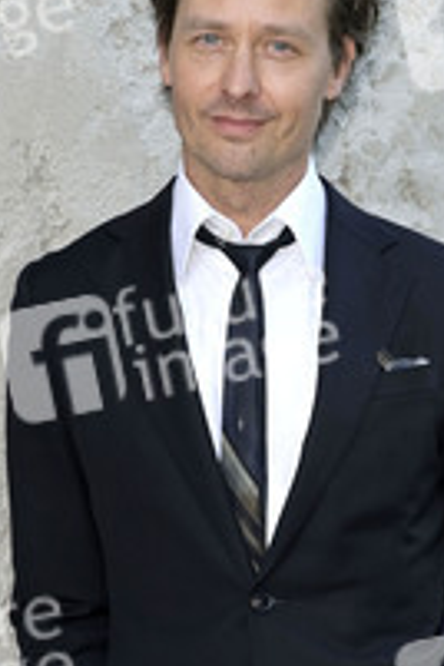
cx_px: 265
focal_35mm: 139
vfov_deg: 14.7
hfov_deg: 9.9
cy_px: 510
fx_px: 2571
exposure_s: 1/160
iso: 640
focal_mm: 70
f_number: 5.6
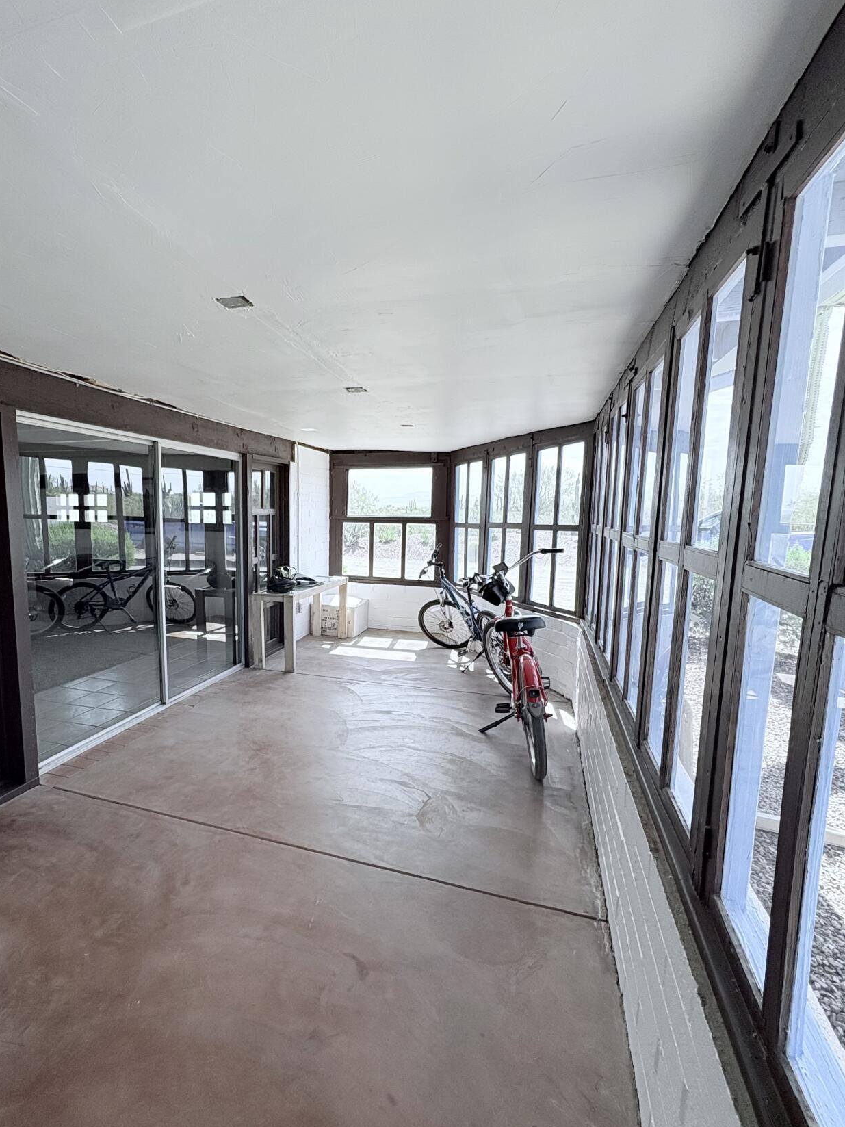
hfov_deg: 73.8
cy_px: 582
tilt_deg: -6.6
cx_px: 335
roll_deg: -0.7
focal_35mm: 17
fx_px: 553
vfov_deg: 91.0
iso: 64
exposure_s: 1/423
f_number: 2.2
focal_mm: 2.22
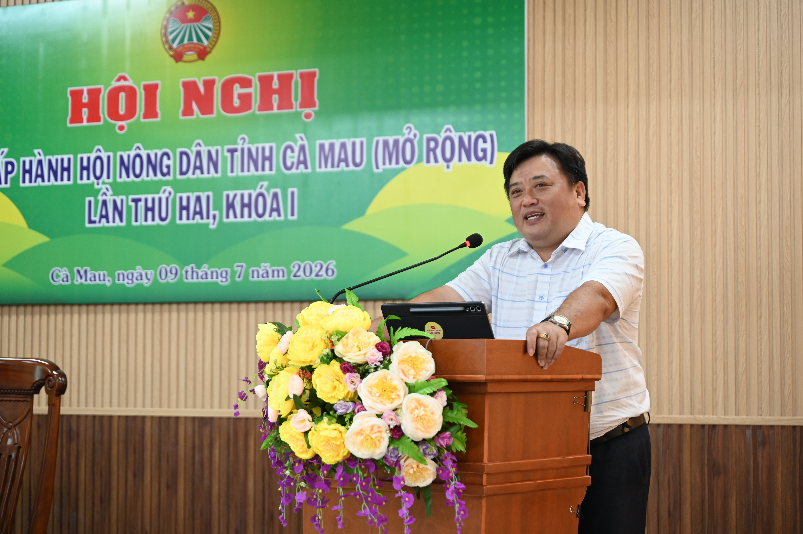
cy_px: 267
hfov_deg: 27.0
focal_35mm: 75
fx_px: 1672
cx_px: 402
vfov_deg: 18.2
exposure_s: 1/125
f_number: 2.8
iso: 1100
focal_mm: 75
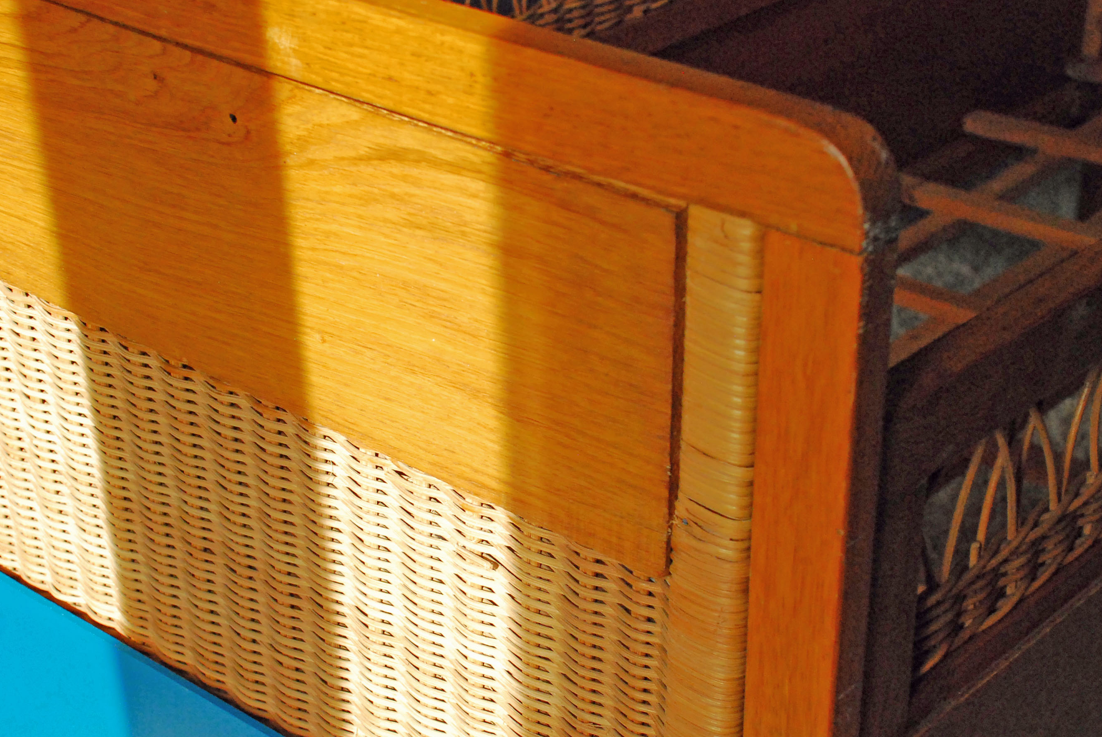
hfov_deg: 28.8
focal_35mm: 70
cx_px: 550
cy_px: 464
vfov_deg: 19.5
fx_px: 2145
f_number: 6.3
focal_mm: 32
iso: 800
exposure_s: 1/800
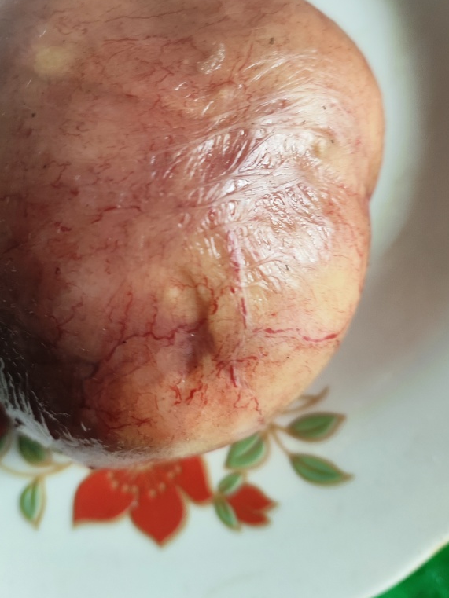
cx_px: 170
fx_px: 605
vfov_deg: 52.3
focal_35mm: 35
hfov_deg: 40.4
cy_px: 238
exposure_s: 1/33.3
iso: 233
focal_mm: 4.71
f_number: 1.79
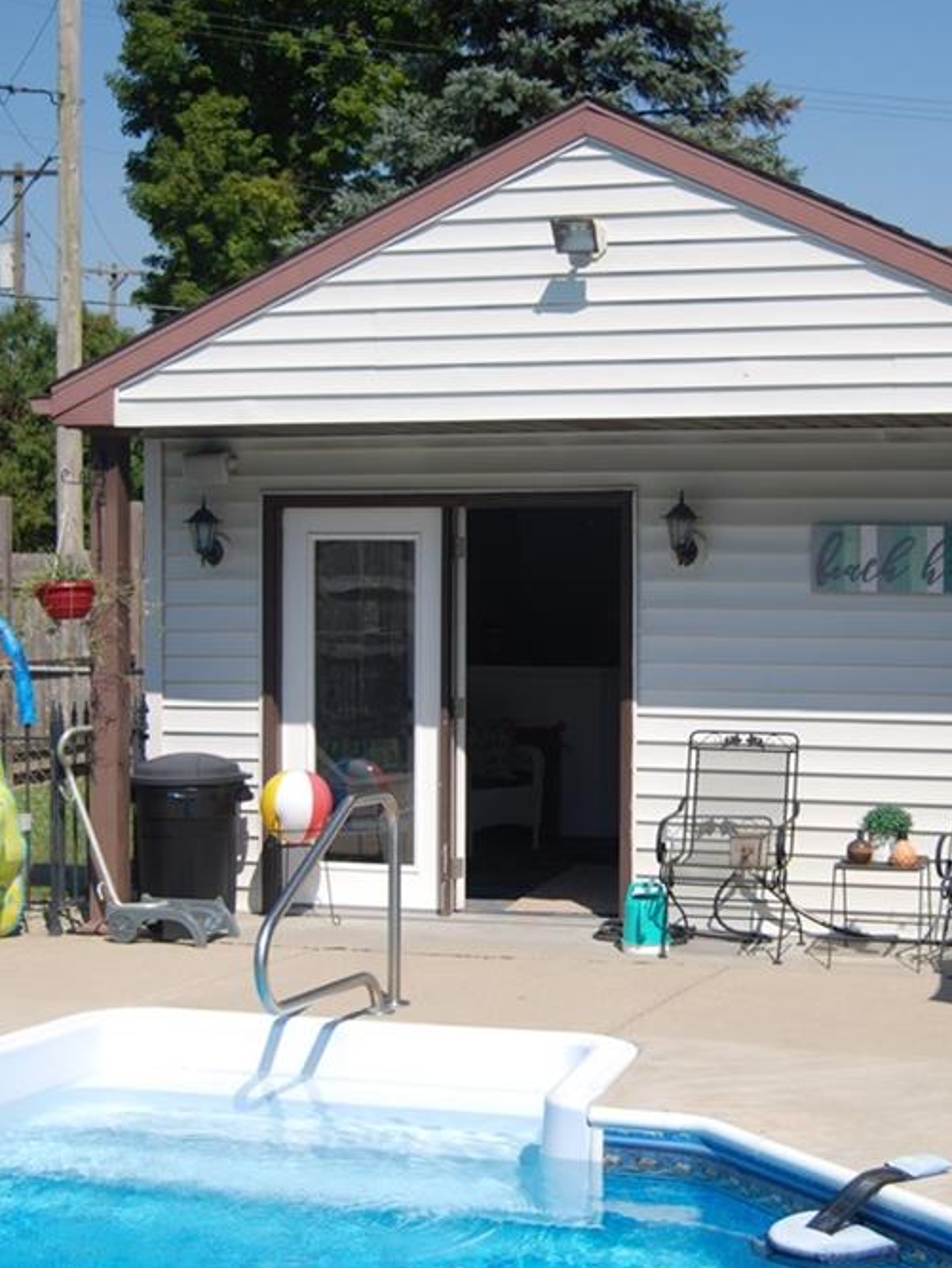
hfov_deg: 23.6
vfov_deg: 31.2
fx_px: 2271
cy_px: 622
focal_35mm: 62
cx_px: 623
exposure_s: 1/1000
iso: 100
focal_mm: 28
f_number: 4.2
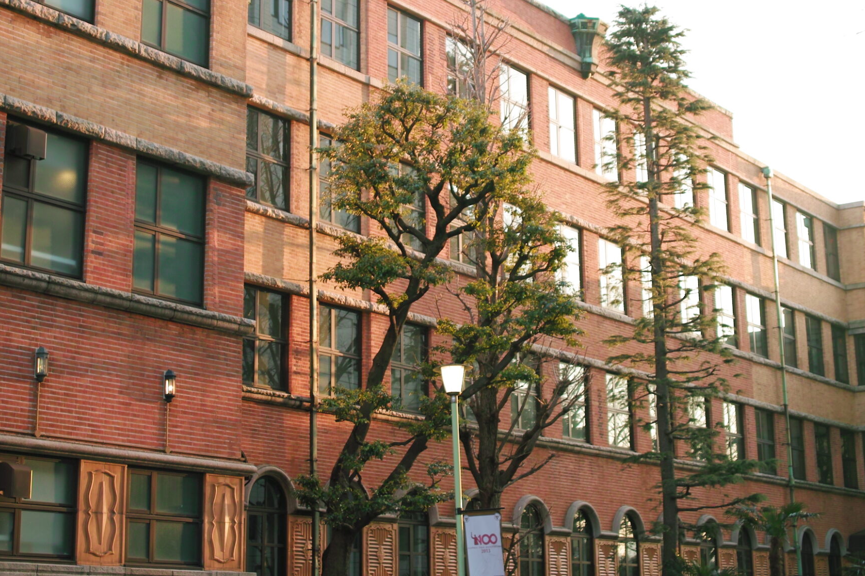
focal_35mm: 61
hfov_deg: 32.8
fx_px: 1465
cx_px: 361
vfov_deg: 22.2
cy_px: 208
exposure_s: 1/60
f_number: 2.8
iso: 100
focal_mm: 24.2
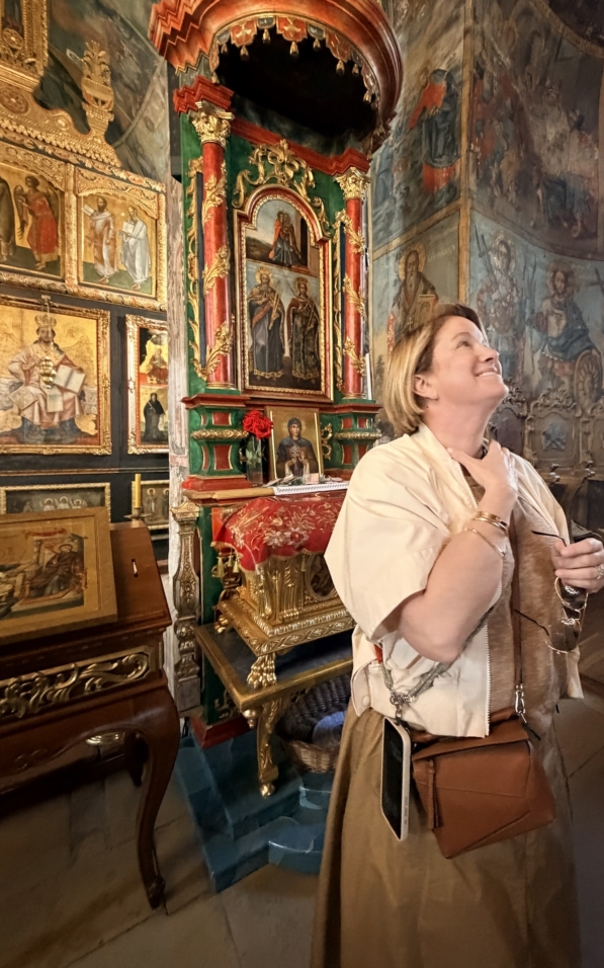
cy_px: 463
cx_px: 376
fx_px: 422
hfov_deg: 70.1
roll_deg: -1.3
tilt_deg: -2.0
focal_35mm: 16
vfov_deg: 97.8
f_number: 2.2
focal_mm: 2.22
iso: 800
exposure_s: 1/50
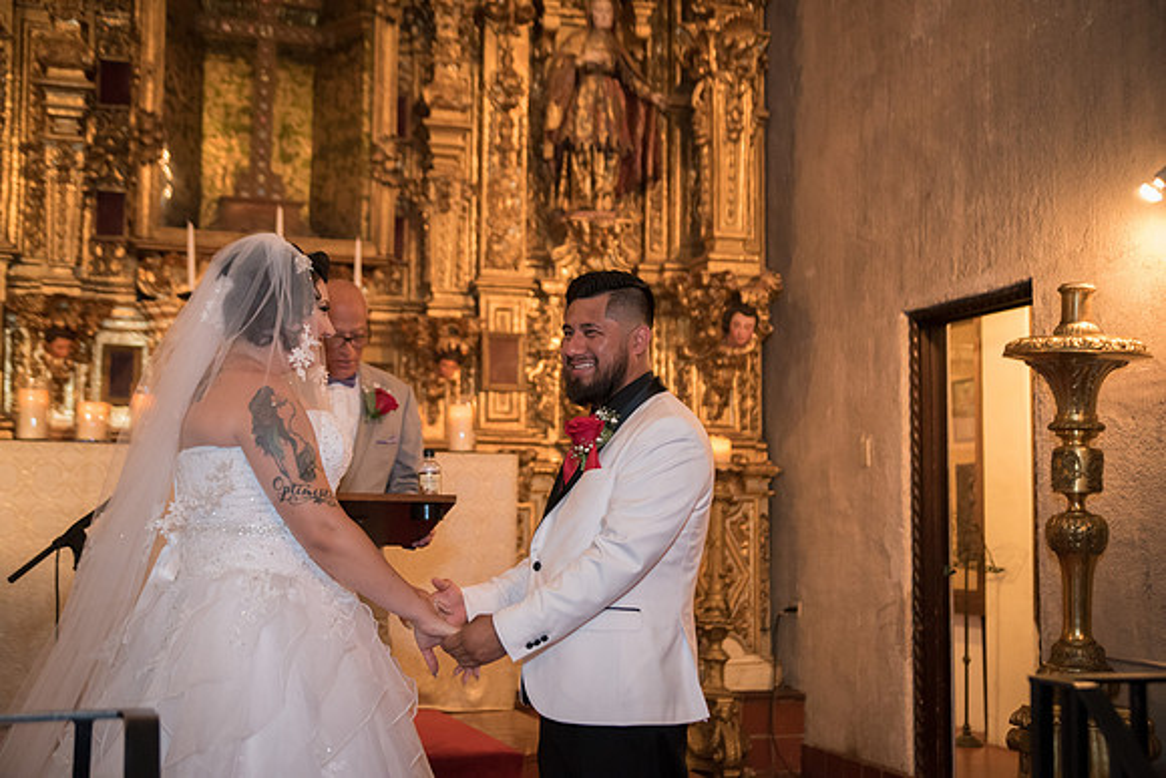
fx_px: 1490
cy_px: 389
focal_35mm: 46
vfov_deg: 29.3
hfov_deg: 42.7
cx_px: 583
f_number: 2.8
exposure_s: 1/80
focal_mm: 46
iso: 4000
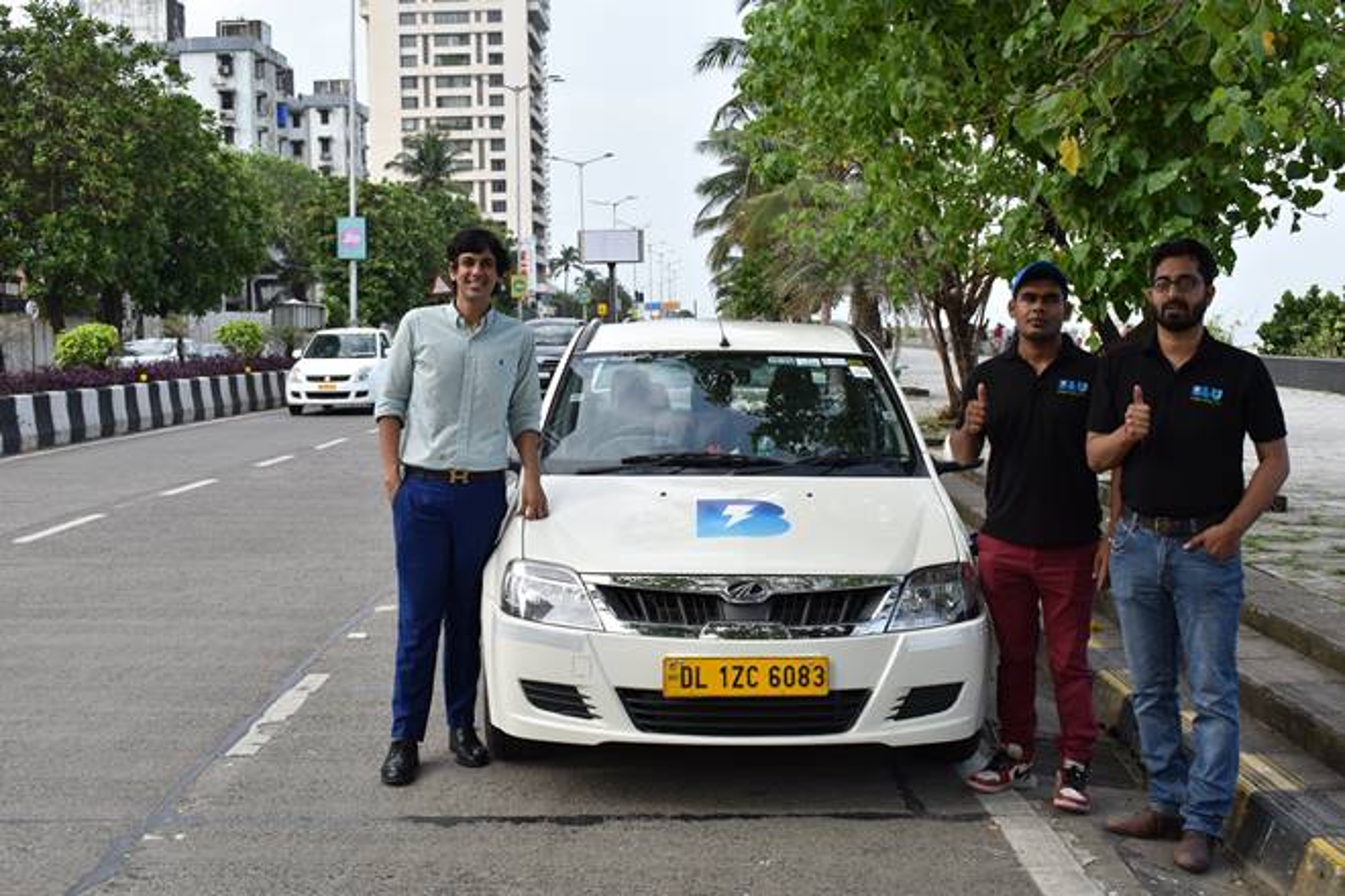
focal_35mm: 44
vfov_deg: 30.8
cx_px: 672
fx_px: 1625
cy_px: 448
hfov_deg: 45.0
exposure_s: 1/250
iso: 200
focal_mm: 29
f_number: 7.1
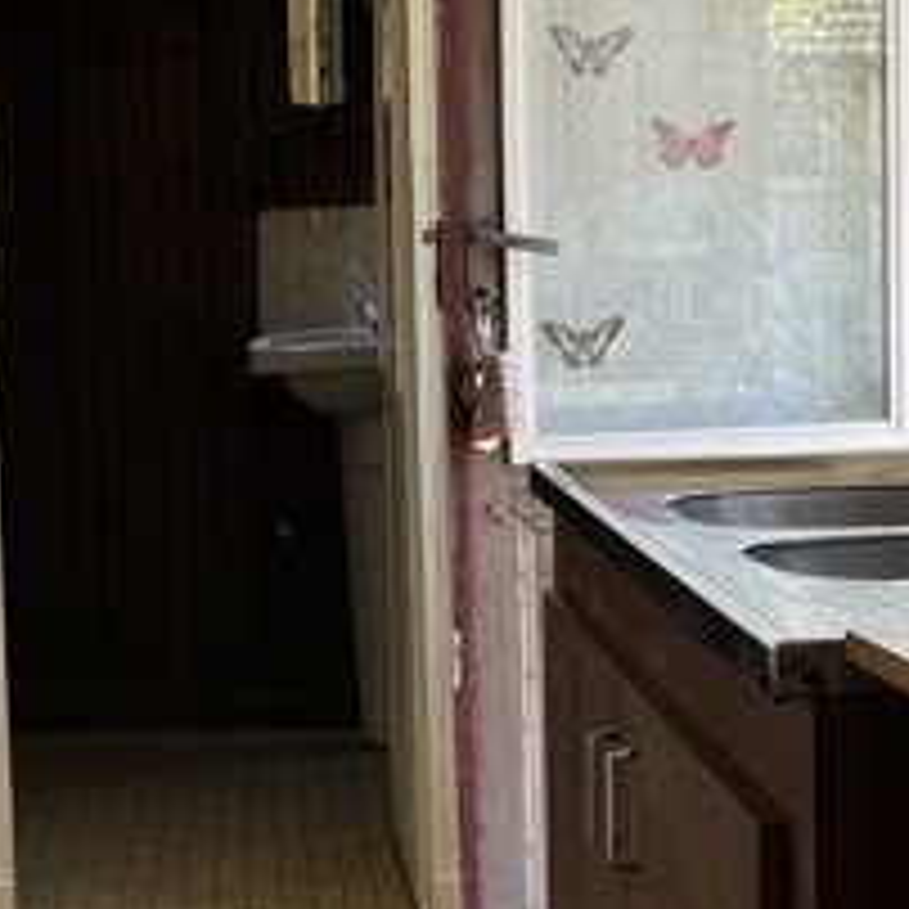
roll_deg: +2.5
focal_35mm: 91
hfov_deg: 18.5
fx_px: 2704
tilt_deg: -6.3
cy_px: 482
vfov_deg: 19.1
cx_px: -18
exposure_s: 1/122
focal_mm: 5.1
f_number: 1.6
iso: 32
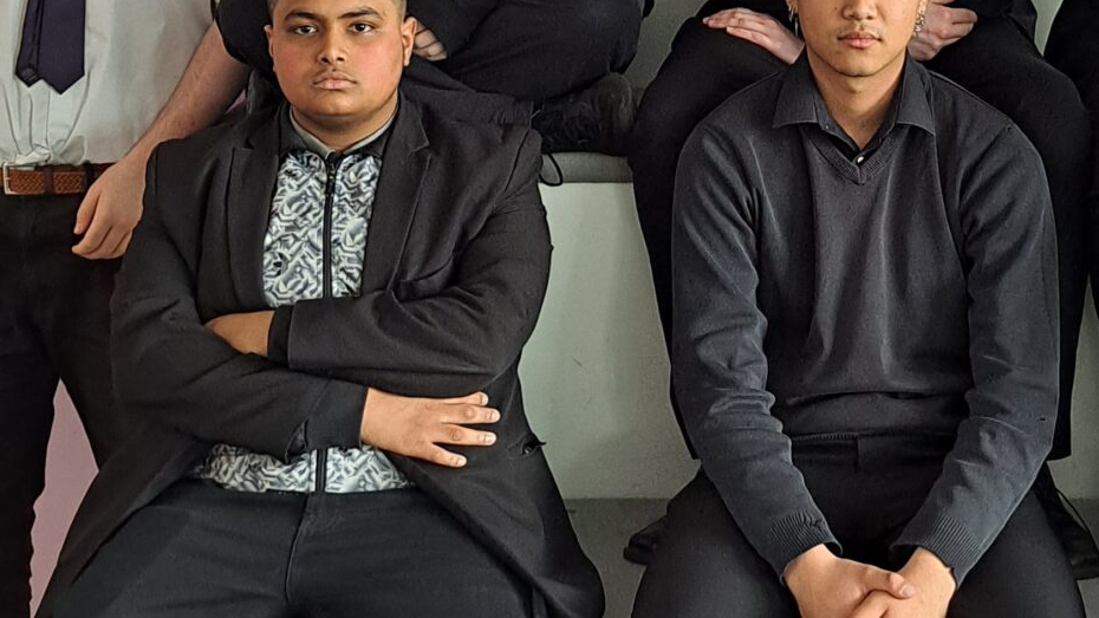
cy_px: 53
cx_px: 770
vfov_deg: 16.5
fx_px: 2098
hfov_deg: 29.1
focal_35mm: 72
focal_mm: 5.23
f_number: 1.8
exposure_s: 1/50
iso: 125
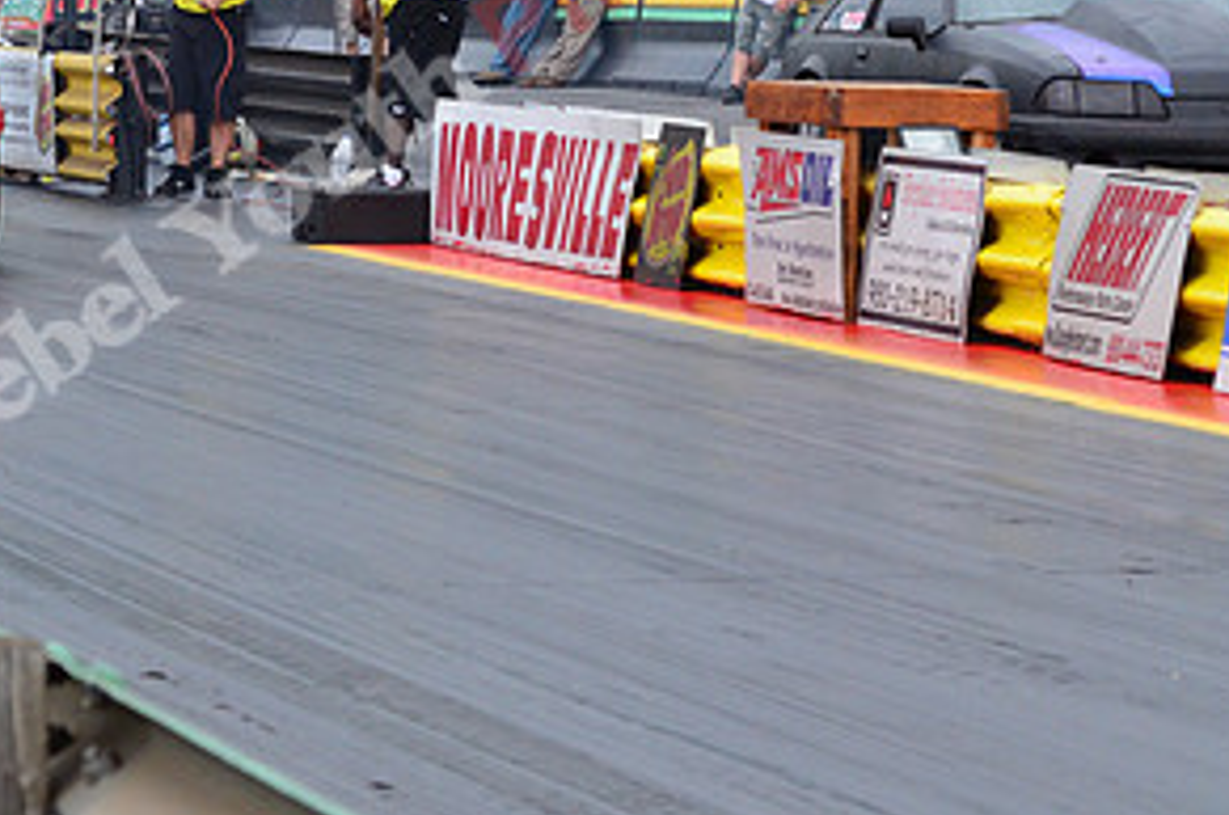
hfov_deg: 9.9
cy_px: 38
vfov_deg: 6.5
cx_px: 553
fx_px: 7123
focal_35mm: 209
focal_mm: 70
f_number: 7.1
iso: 1000
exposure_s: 1/800
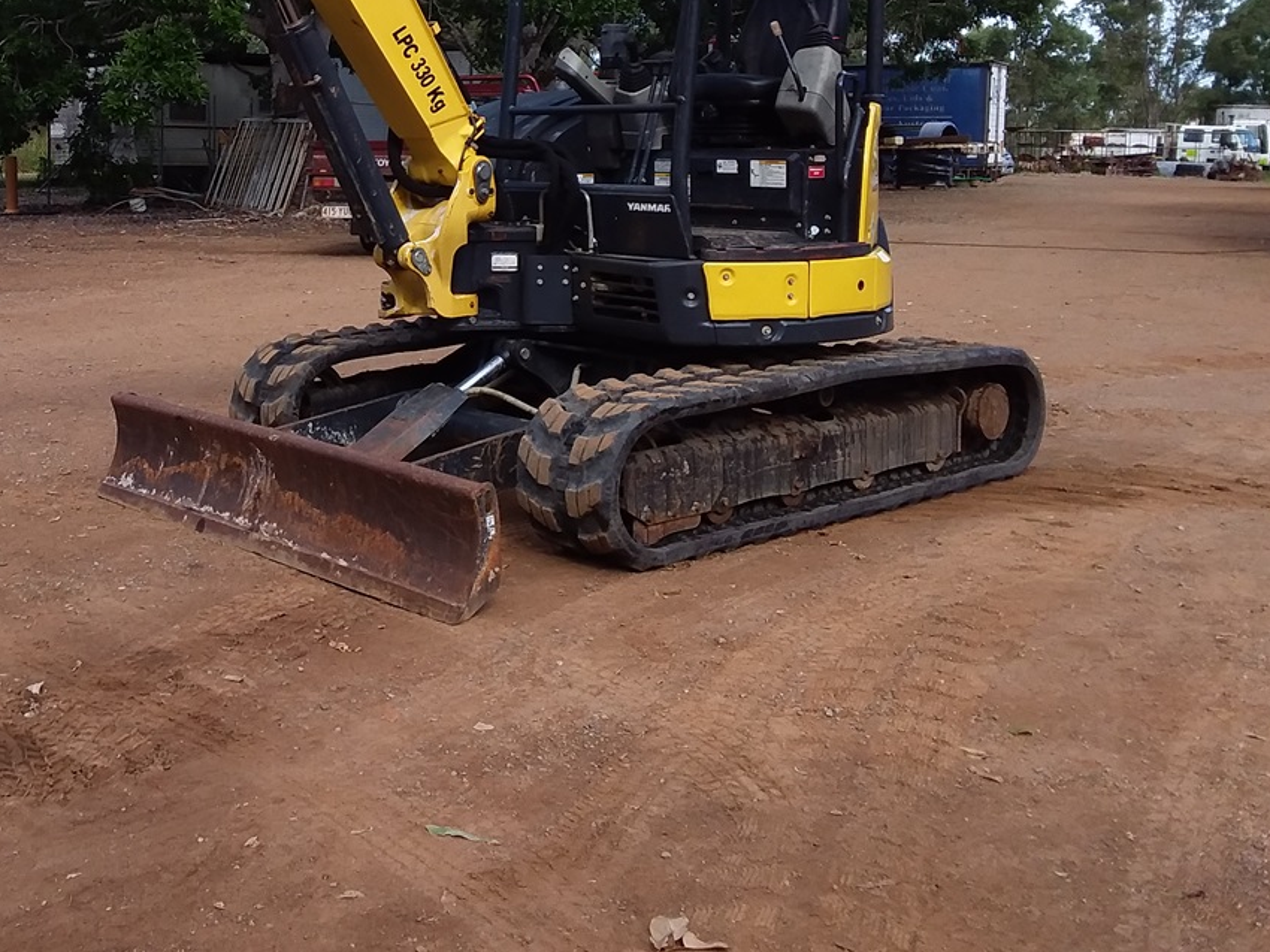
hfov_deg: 42.4
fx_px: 1577
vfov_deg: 32.9
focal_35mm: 43
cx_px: 301
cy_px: 226
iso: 40
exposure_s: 1/793
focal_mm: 2.91
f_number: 1.9
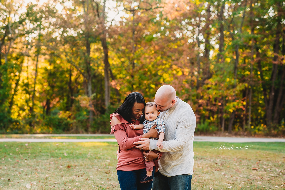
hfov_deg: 35.6
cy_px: 100
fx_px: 443
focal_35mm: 56
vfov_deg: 24.2
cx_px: 136
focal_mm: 50
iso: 160
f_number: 2.2
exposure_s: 1/320
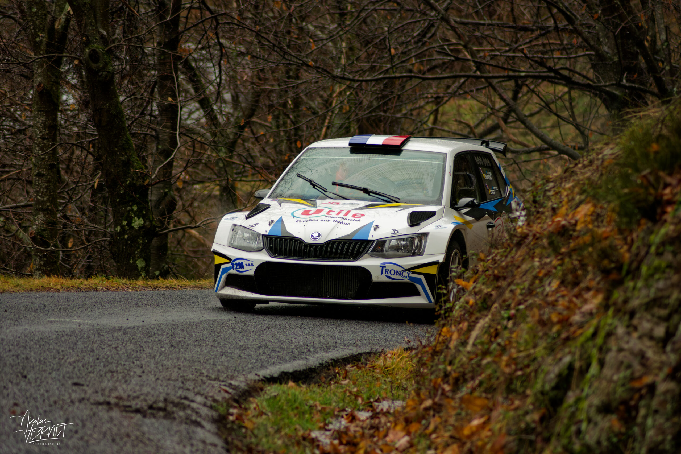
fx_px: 5532
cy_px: 227
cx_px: 340
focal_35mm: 292
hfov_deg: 7.0
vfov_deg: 4.7
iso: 4000
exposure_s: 1/3200
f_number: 4.8
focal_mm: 195
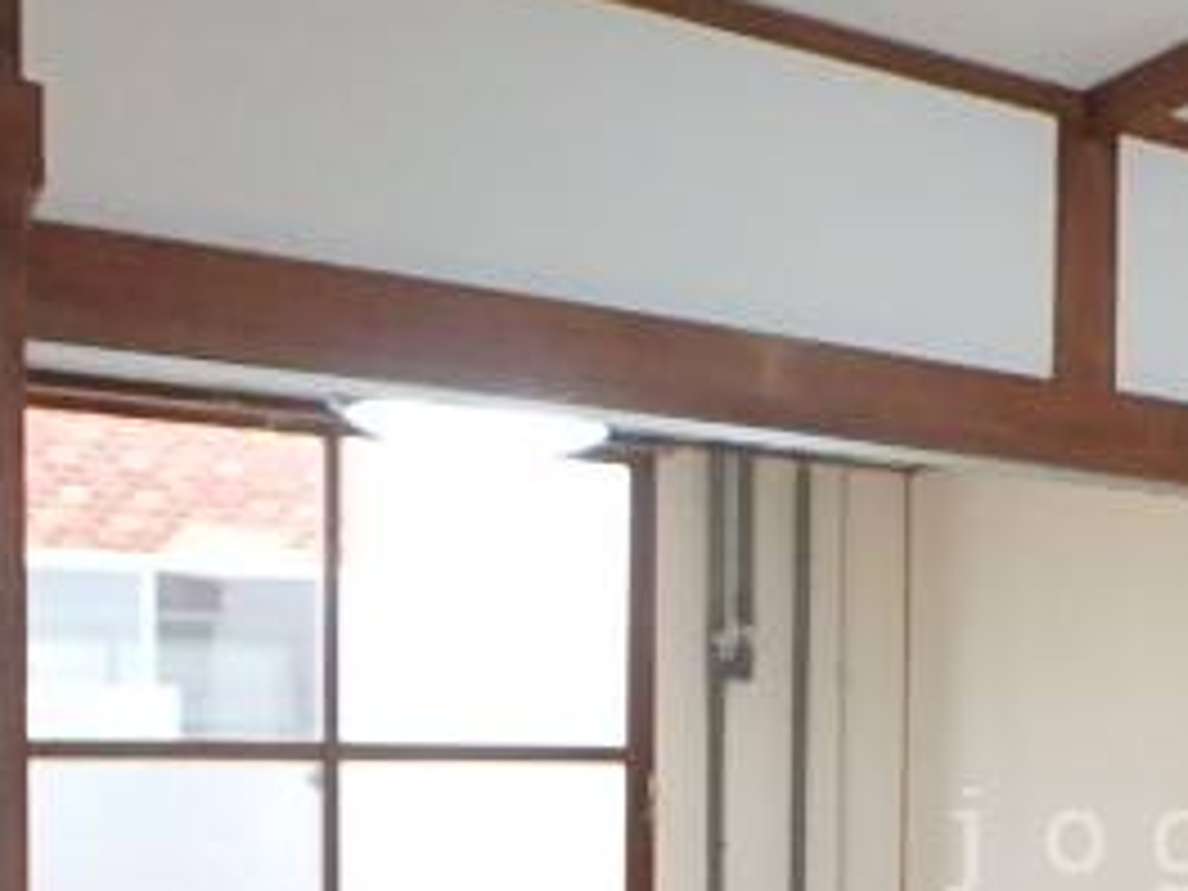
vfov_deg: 27.3
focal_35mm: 51
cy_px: 842
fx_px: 1750
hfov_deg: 33.5
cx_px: 1251
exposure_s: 1/100
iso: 800
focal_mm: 3.7
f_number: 3.5
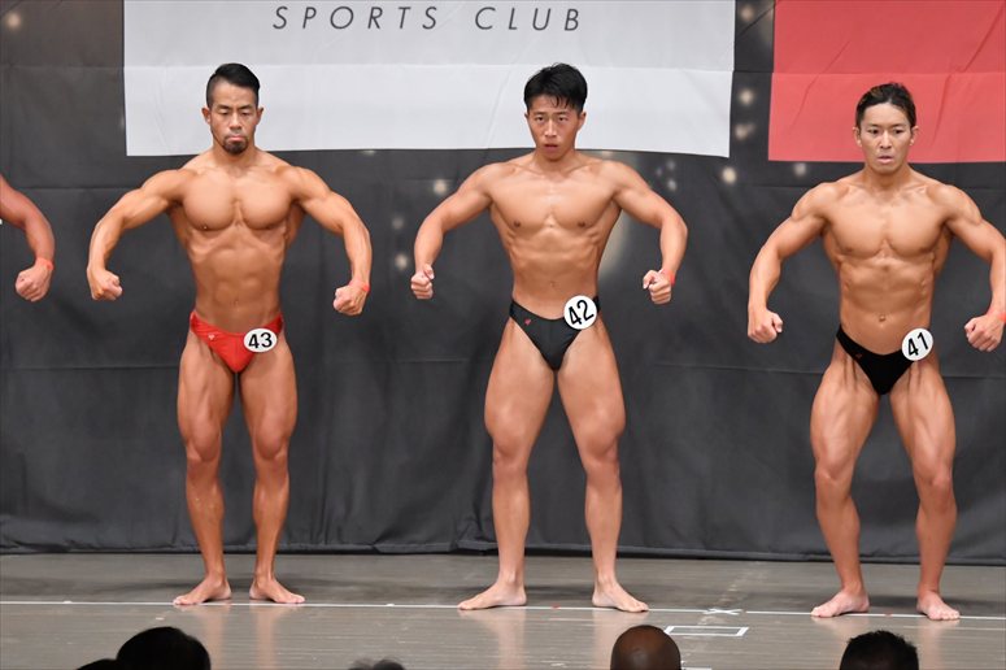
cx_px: 503
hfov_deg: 9.5
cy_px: 335
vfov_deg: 6.3
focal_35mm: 217
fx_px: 6061
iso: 6400
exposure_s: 1/400
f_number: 5.6
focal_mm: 145
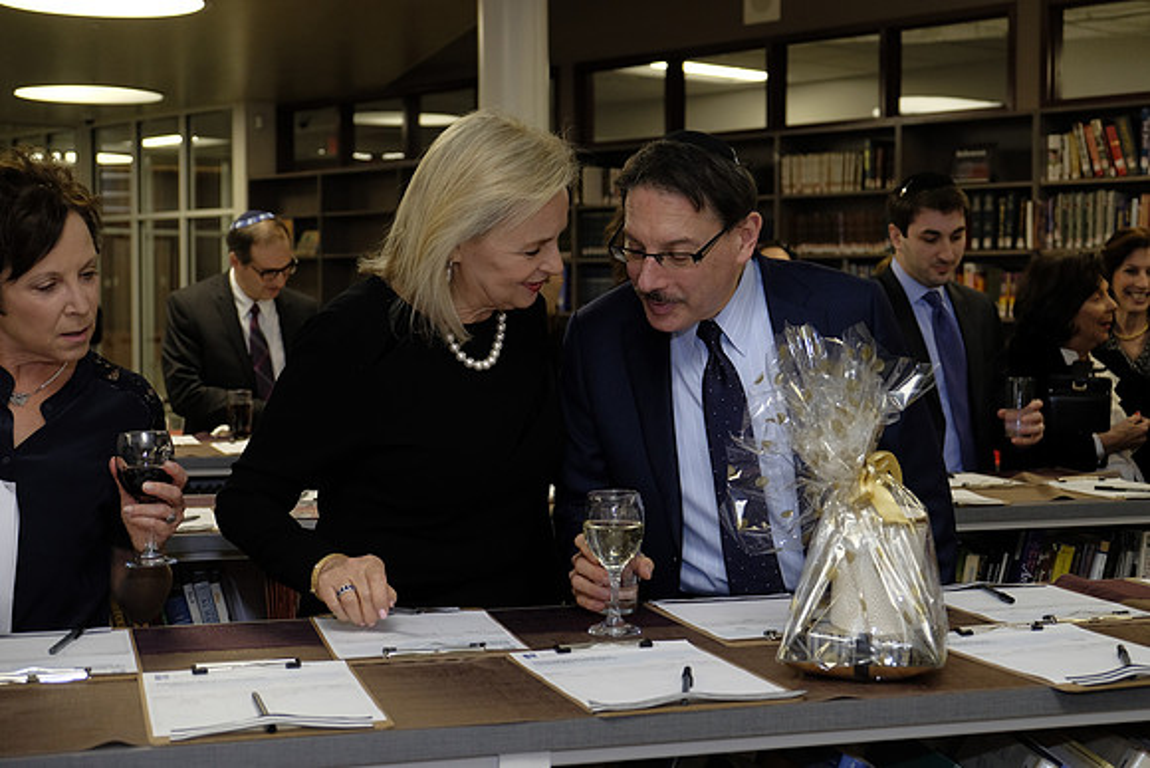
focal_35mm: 54
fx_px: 1725
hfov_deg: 36.9
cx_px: 575
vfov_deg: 25.1
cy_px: 384
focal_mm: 35.8
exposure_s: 1/180
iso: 800
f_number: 3.6
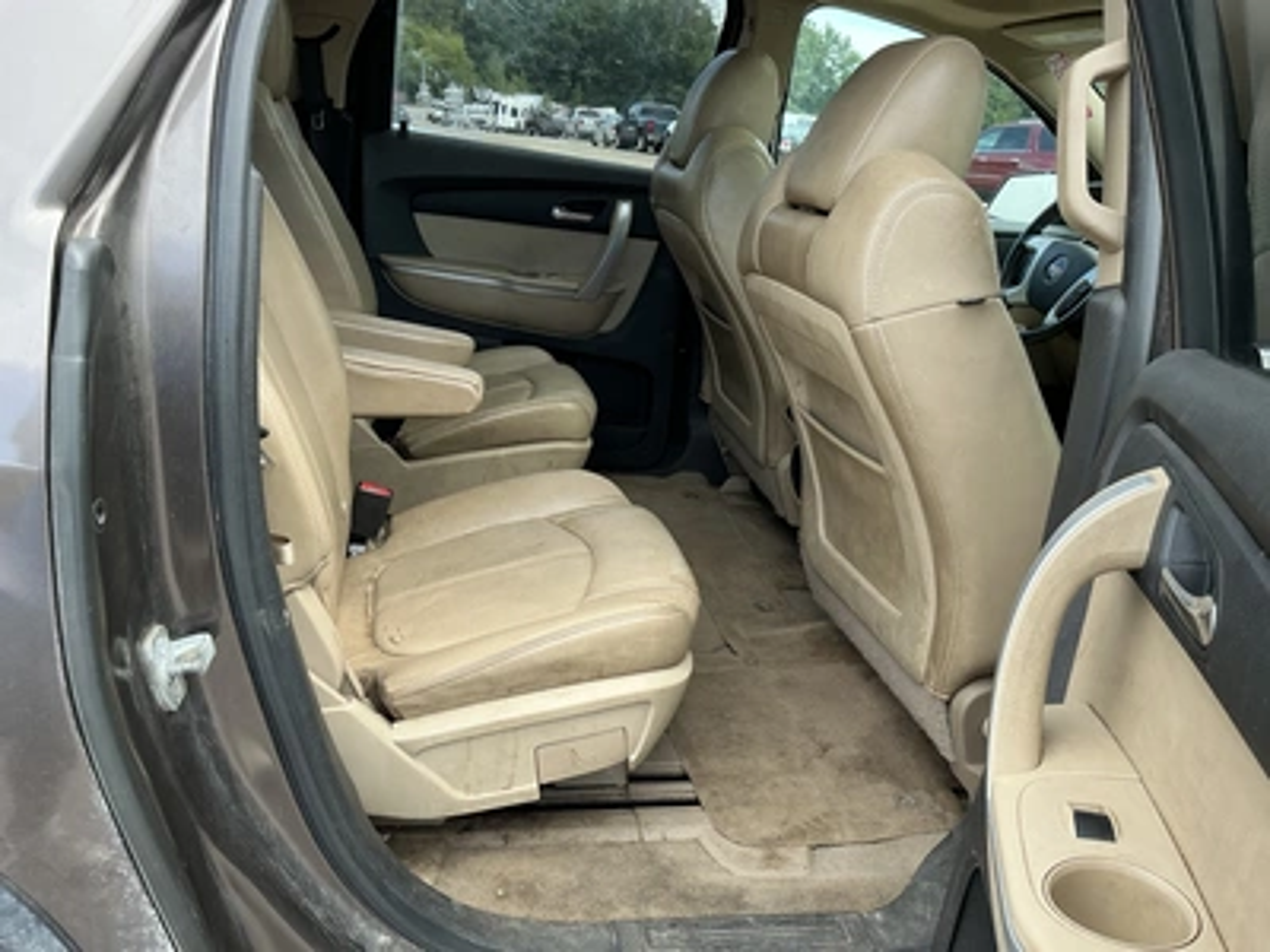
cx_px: 635
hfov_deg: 63.4
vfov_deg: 49.7
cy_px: 476
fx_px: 1027
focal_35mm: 28
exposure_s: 1/122
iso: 20
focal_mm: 3
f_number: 1.8
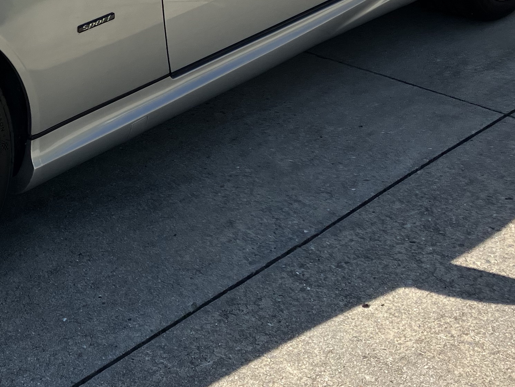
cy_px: 60
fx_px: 1131
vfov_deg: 19.1
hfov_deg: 24.5
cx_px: -1
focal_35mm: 76
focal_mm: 3.99
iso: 32
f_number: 1.8
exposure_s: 1/1869
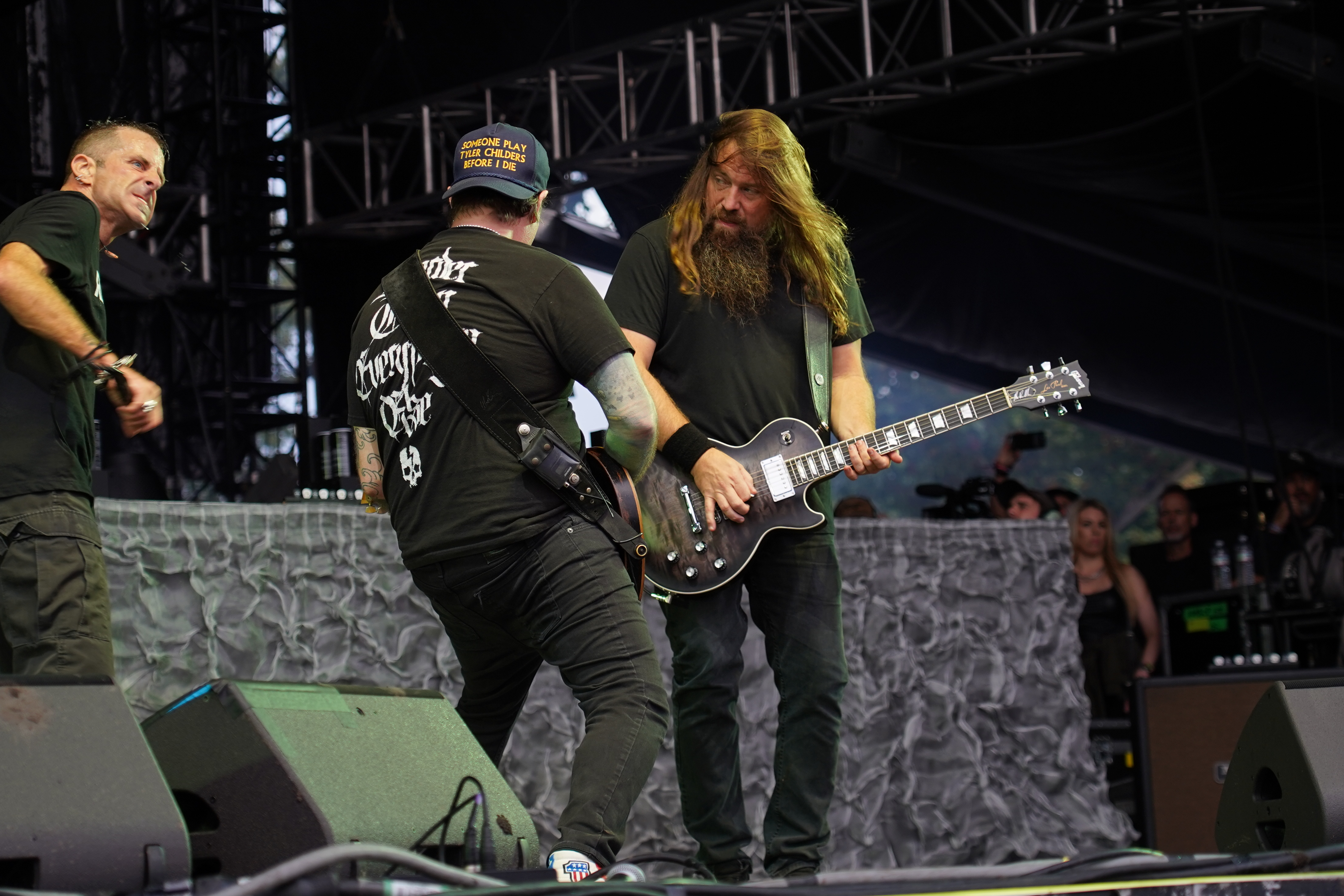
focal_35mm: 109
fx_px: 4069
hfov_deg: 18.8
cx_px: 618
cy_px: 345
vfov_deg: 12.6
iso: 320
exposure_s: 1/125
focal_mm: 80
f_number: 4
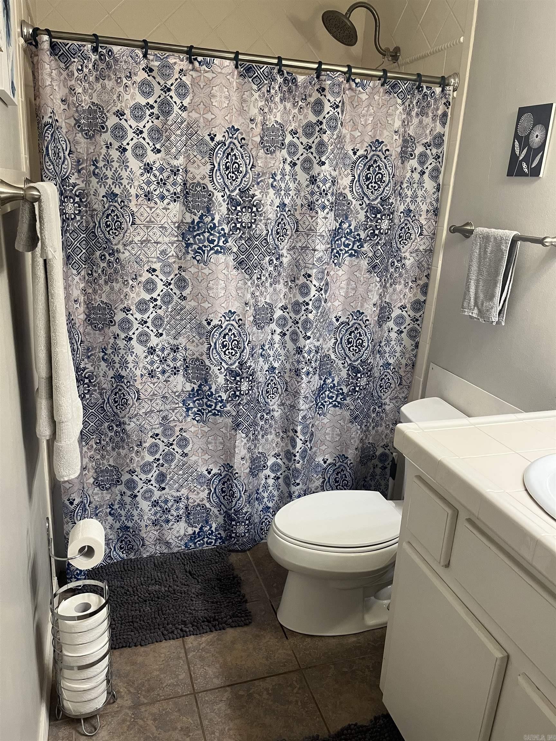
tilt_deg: -17.9
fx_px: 557
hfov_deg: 53.1
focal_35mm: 26
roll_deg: -2.2
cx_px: 278
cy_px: 370
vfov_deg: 67.3
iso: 160
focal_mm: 5.1
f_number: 1.6
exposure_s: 1/60
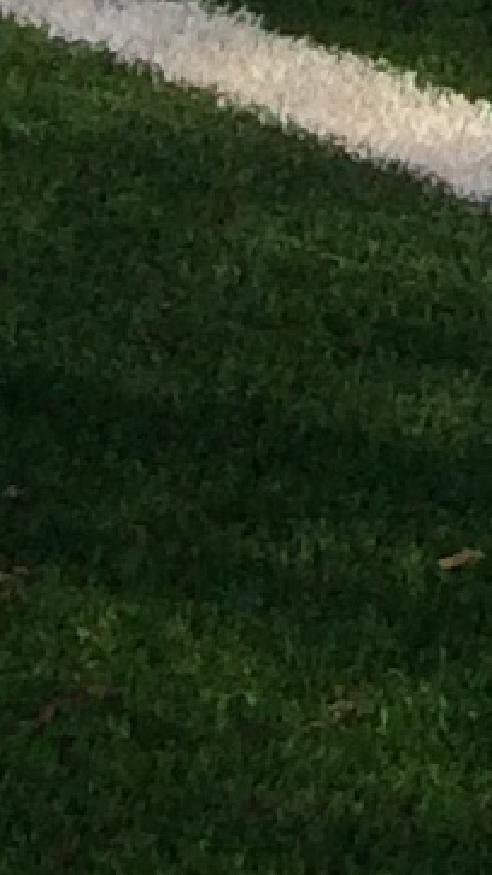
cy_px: -1683
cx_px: 3326
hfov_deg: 3.5
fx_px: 6591
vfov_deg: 6.9
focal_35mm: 284
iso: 32
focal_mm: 4.15
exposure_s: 1/1325
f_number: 2.2
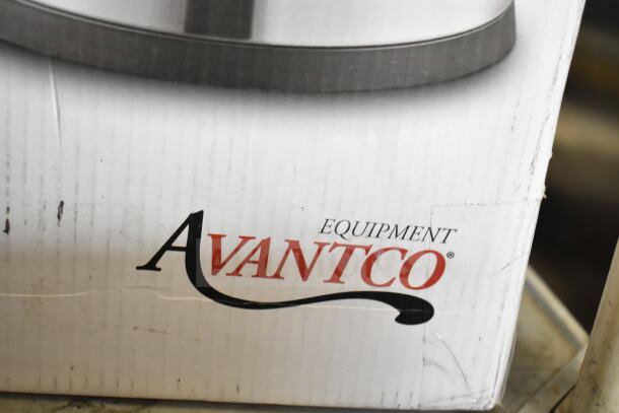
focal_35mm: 52
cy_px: 206
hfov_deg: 37.8
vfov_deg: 25.8
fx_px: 903
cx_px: 310
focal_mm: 35
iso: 1600
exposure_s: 1/60
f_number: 4.5
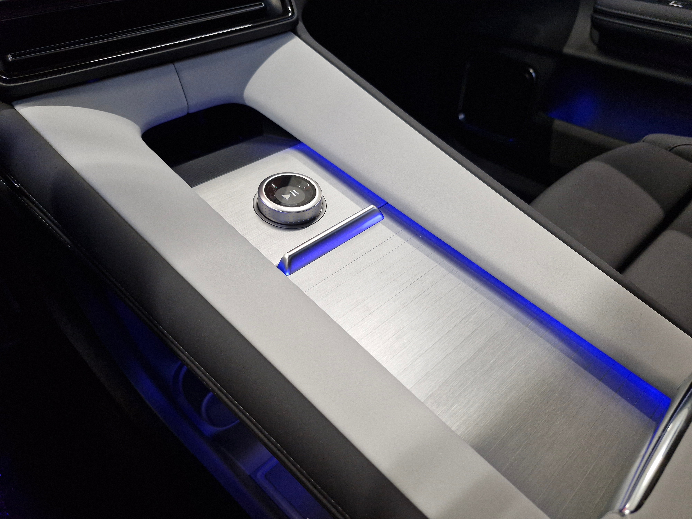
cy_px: 260
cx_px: 346
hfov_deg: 73.9
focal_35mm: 23
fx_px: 460
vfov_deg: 58.9
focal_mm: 5.54
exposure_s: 1/100
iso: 50
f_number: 1.8
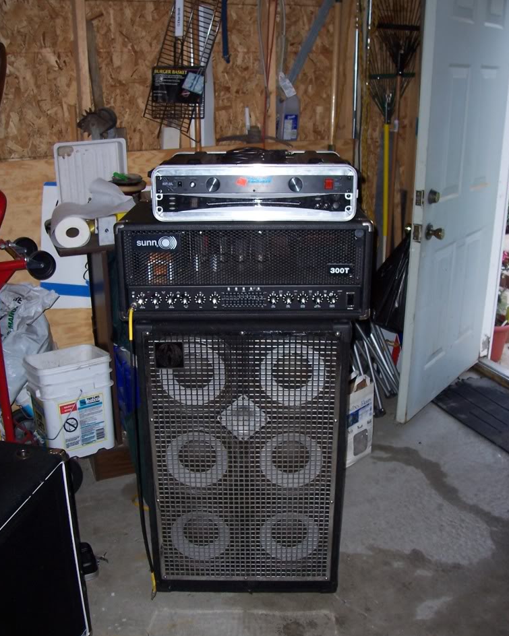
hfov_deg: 41.1
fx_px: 678
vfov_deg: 50.3
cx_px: 253
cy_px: 311
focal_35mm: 36
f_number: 2.7
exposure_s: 1/60
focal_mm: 5.6
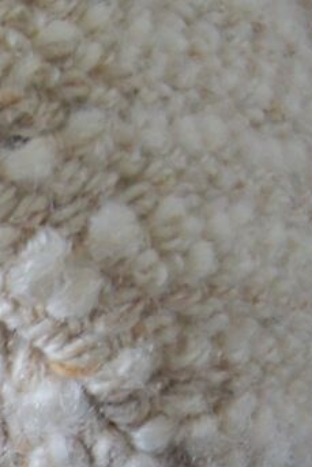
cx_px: -389
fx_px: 3182
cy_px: 795
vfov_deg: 8.1
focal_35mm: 245
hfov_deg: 5.5
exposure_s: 1/30
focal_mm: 28
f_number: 5.6
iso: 400
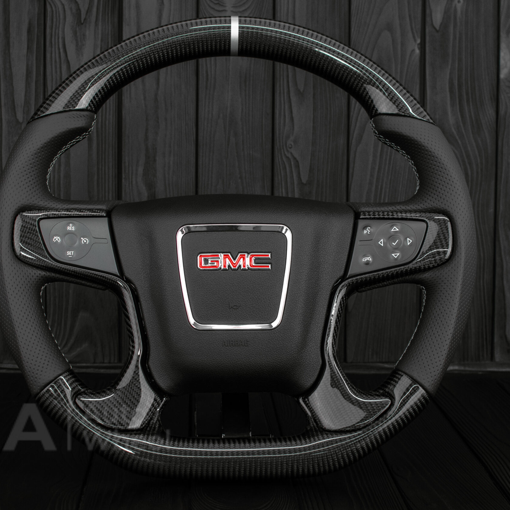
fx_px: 1128
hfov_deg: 25.5
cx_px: 233
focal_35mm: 68
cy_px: 257
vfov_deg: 25.5
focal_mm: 35
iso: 500
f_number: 6.3
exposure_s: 1/125
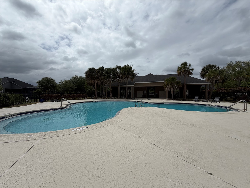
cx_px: 125
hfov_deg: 102.1
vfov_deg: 85.7
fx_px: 101
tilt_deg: -1.2
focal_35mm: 14
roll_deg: +0.4
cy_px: 94
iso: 20
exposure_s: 1/3460
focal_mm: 2.22
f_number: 2.2
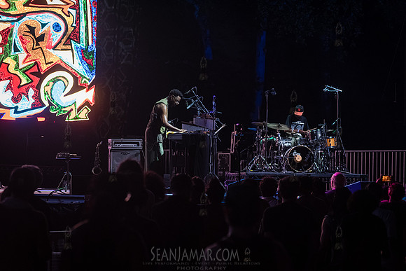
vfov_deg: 13.0
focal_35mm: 105
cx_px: 203
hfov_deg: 19.5
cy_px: 136
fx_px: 1184
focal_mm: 105
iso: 5000
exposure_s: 1/800
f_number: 3.5
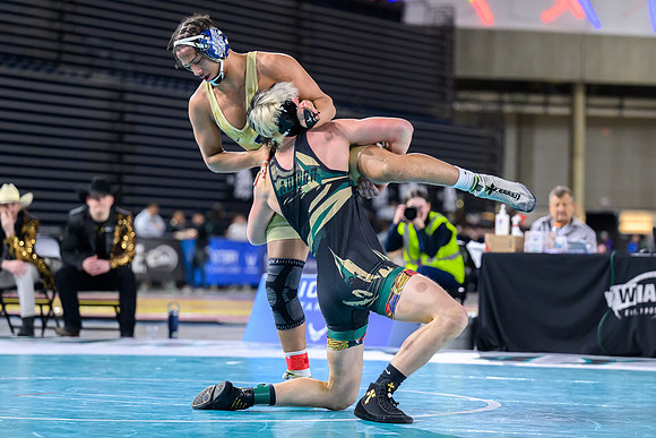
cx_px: 327
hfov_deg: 16.1
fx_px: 2318
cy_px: 223
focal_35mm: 127
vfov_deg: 10.8
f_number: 2.8
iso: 3200
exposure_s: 1/800
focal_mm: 104
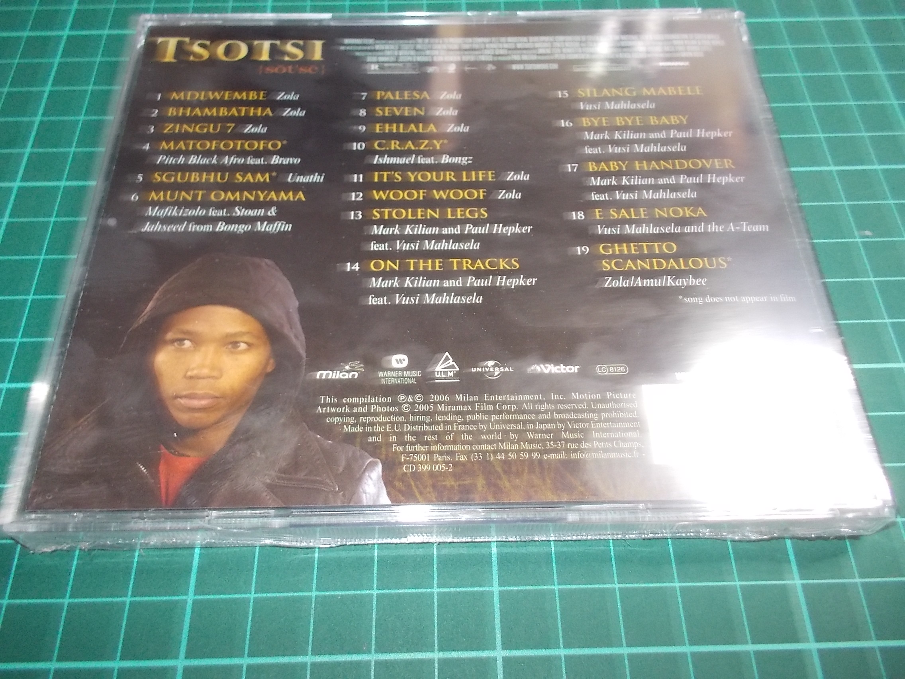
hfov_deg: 61.7
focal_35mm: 29
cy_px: 340
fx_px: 758
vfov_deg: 48.2
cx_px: 452
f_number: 3.3
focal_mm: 4.1
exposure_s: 1/30
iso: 320
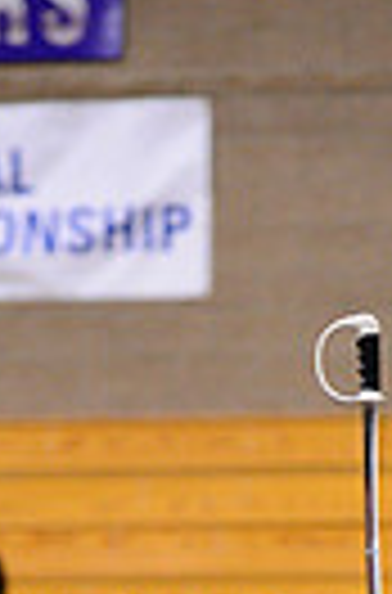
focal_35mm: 417
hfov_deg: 3.3
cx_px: 529
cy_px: 986
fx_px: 6865
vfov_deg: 4.9
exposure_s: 1/320
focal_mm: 122
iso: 6400
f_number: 2.8
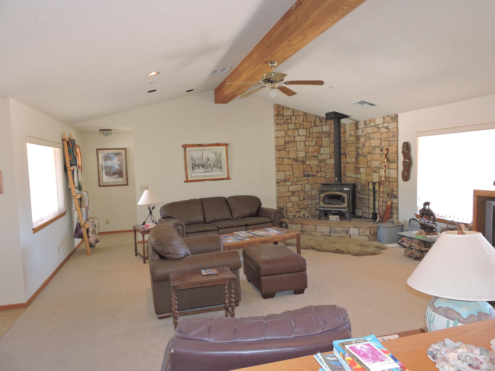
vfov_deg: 56.8
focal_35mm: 24
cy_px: 186
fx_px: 343
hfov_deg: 71.6
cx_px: 248
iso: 320
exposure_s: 1/40
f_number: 3.3
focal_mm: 4.3
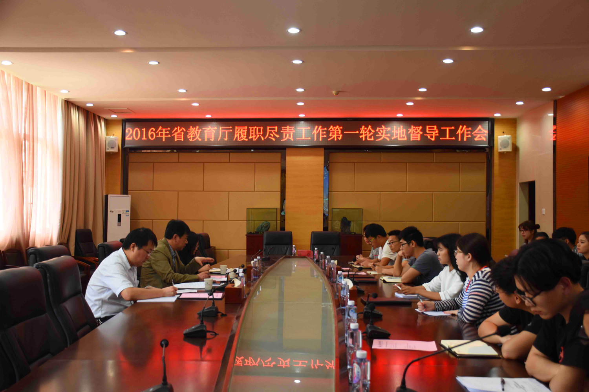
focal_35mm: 36
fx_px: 589
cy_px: 196
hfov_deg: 53.1
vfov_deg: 36.8
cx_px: 294
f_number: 3.8
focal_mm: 24
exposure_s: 1/45
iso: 400
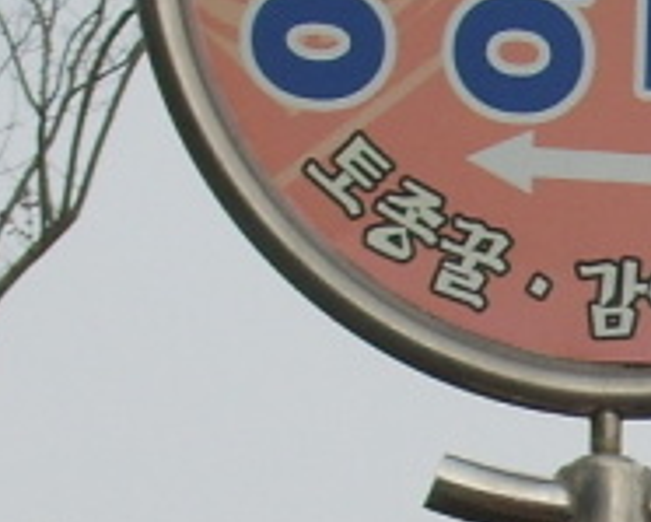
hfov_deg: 5.8
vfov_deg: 4.7
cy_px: 963
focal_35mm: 323
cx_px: 1302
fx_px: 6227
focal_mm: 10.2
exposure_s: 1/350
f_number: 3.9
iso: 50
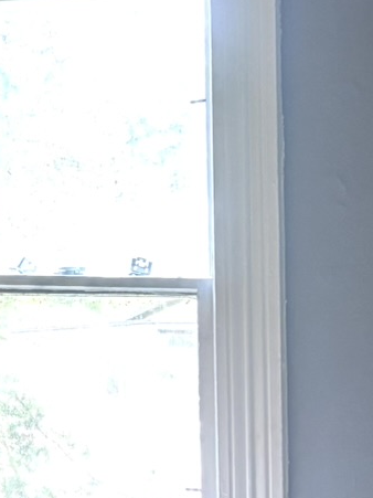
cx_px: -333
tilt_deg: -1.9
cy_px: 241
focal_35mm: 118
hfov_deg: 11.5
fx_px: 1696
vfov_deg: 16.7
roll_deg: -0.1
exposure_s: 1/60
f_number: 1.6
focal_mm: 5.96
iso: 200
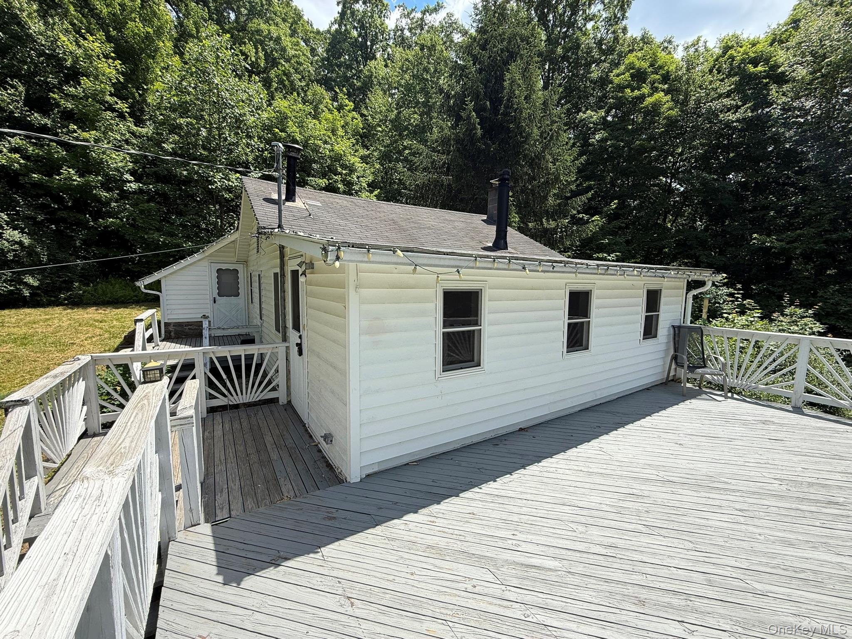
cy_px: 320
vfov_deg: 85.7
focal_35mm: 14
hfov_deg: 102.1
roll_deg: -1.2
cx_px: 426
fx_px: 345
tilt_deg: -5.7
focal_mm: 2.22
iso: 50
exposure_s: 1/1235
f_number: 2.2
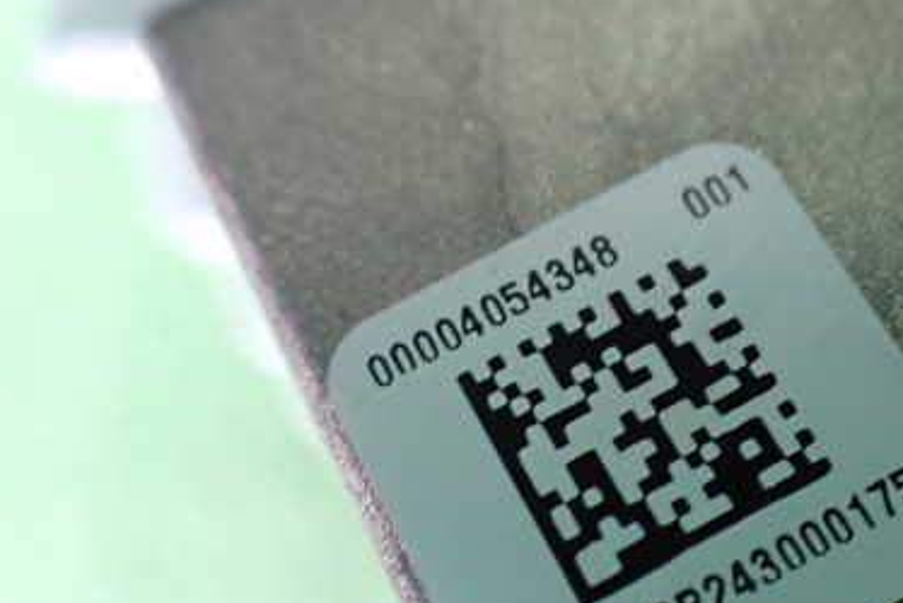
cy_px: 408
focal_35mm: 50
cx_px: 623
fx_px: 1255
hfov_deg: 39.0
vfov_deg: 26.9
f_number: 2.3
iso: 800
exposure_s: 1/30
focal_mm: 5.4
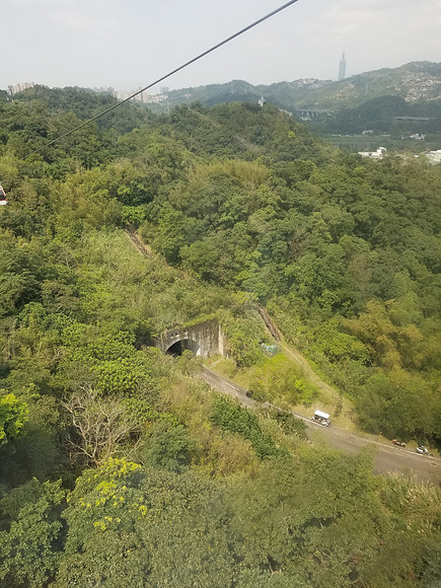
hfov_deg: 53.1
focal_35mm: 26
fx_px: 442
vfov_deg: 67.3
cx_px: 220
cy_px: 294
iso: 50
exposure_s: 1/850
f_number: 1.7
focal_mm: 4.3
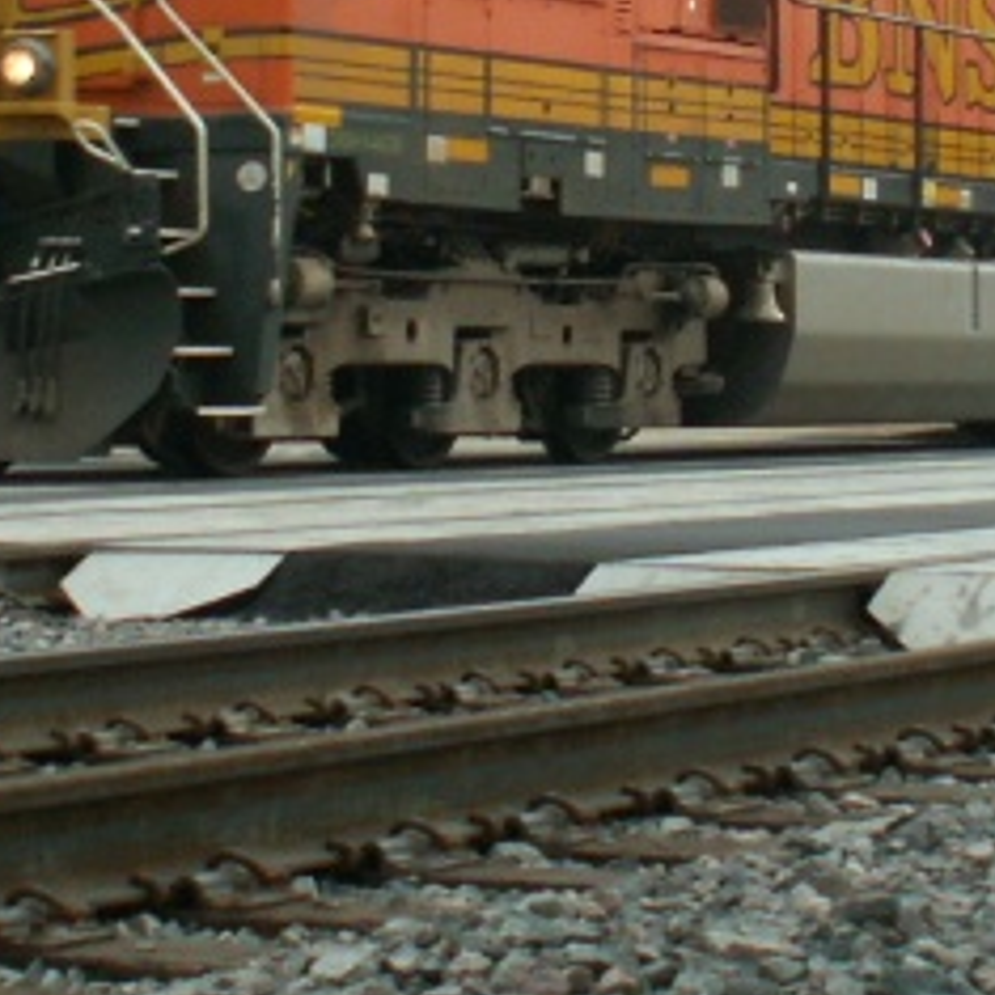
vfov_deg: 12.9
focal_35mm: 135
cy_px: 174
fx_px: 4390
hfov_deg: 12.9
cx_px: 749
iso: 50
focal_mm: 5.86
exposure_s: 1/250
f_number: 4
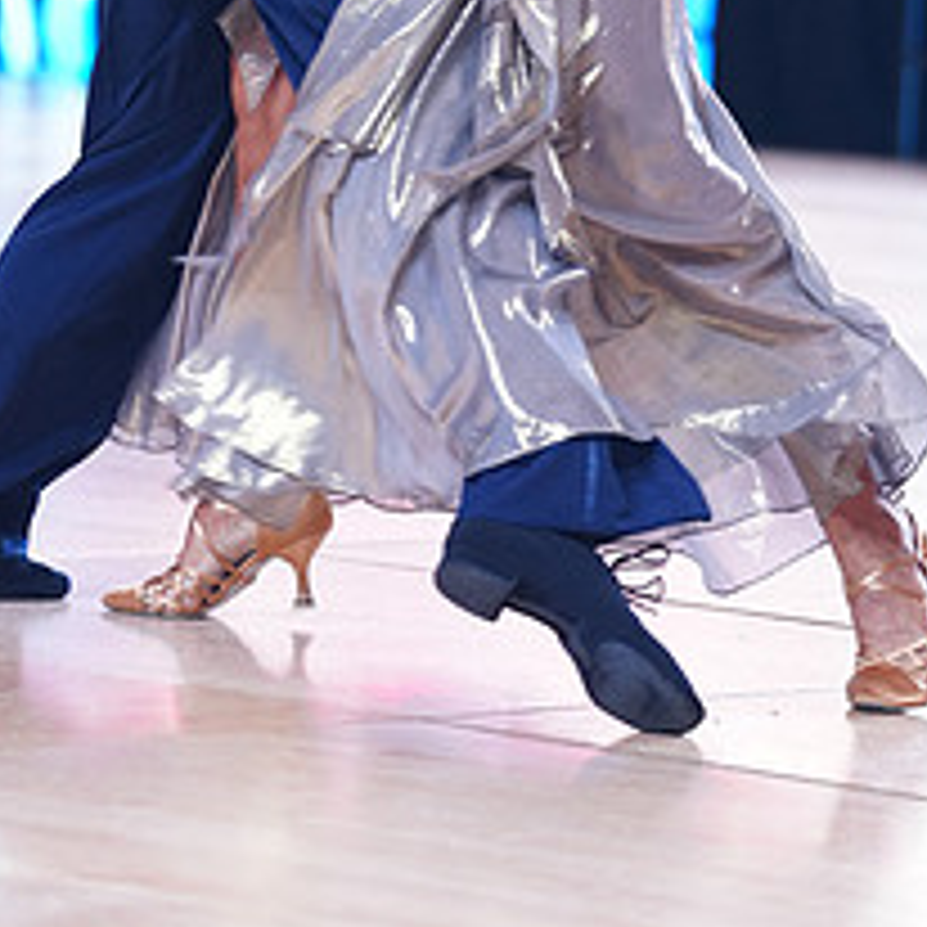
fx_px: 8332
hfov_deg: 6.4
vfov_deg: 6.3
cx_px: 349
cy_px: -351
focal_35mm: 275
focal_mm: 115
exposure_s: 1/500
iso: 1250
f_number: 2.8
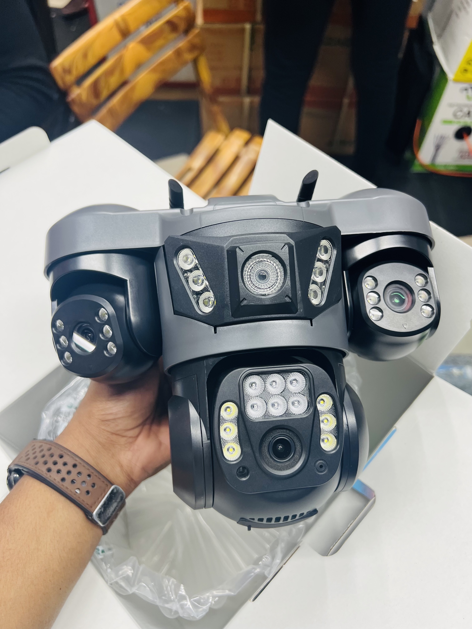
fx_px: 473
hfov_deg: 53.1
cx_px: 236
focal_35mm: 26
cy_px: 314
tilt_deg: -58.4
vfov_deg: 67.3
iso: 100
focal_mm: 5.7
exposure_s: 1/100
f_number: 1.5
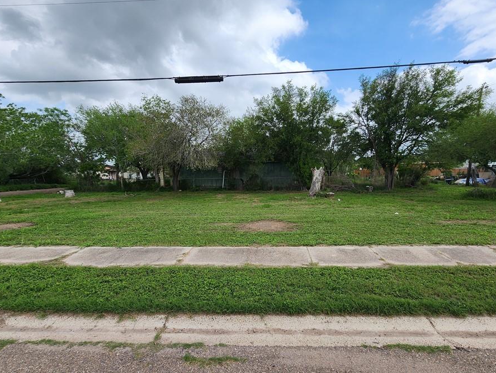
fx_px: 215
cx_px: 262
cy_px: 194
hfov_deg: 98.0
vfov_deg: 81.7
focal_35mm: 15
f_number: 2.2
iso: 50
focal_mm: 2.2
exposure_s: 1/1844
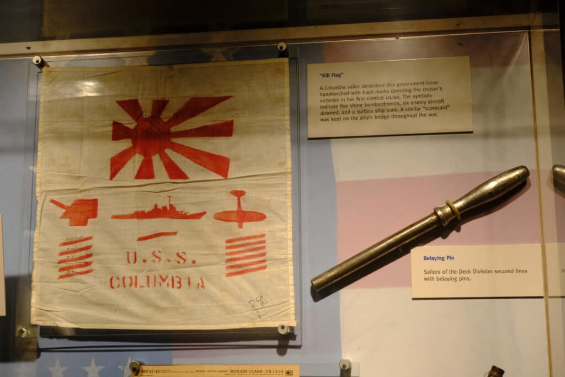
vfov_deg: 26.5
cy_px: 188
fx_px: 800
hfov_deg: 38.9
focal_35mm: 51
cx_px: 282
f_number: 5.6
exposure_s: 1/5.26
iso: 640
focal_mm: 34.2
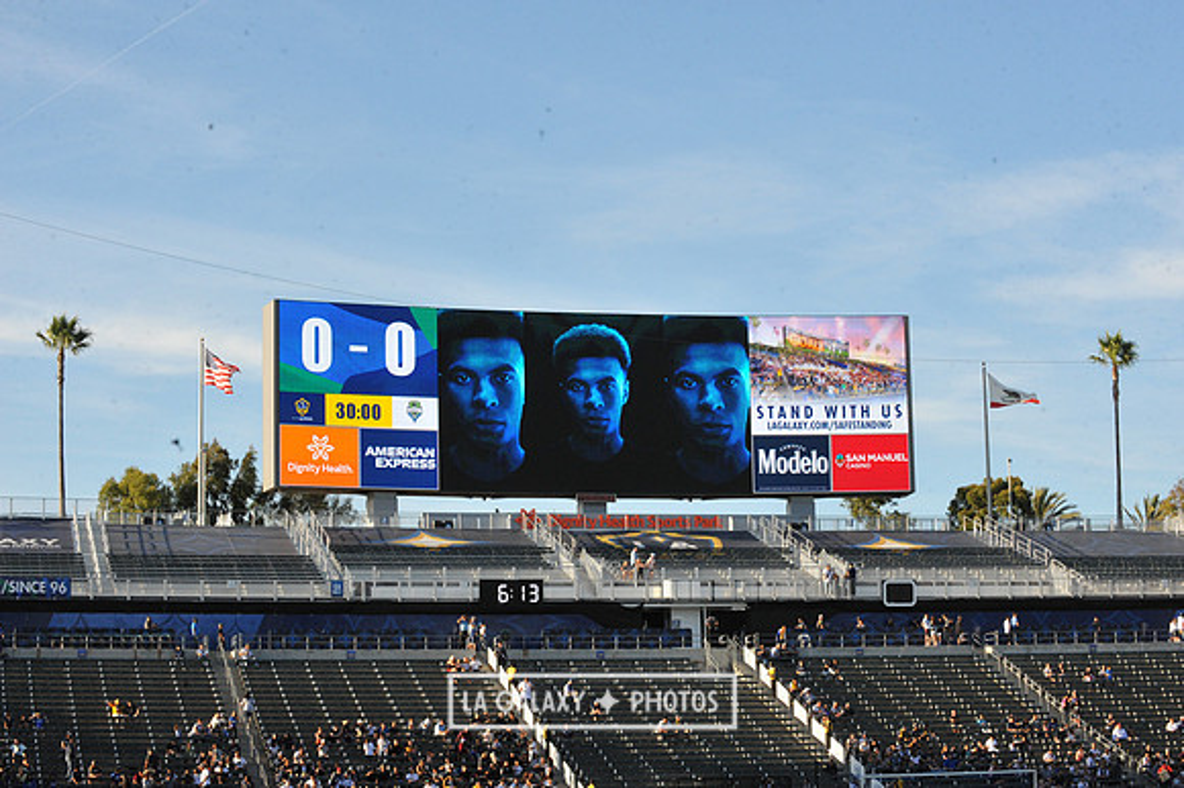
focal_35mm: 80
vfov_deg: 17.0
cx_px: 592
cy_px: 394
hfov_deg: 25.4
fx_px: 2630
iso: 1600
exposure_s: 1/800
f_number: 14
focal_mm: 80
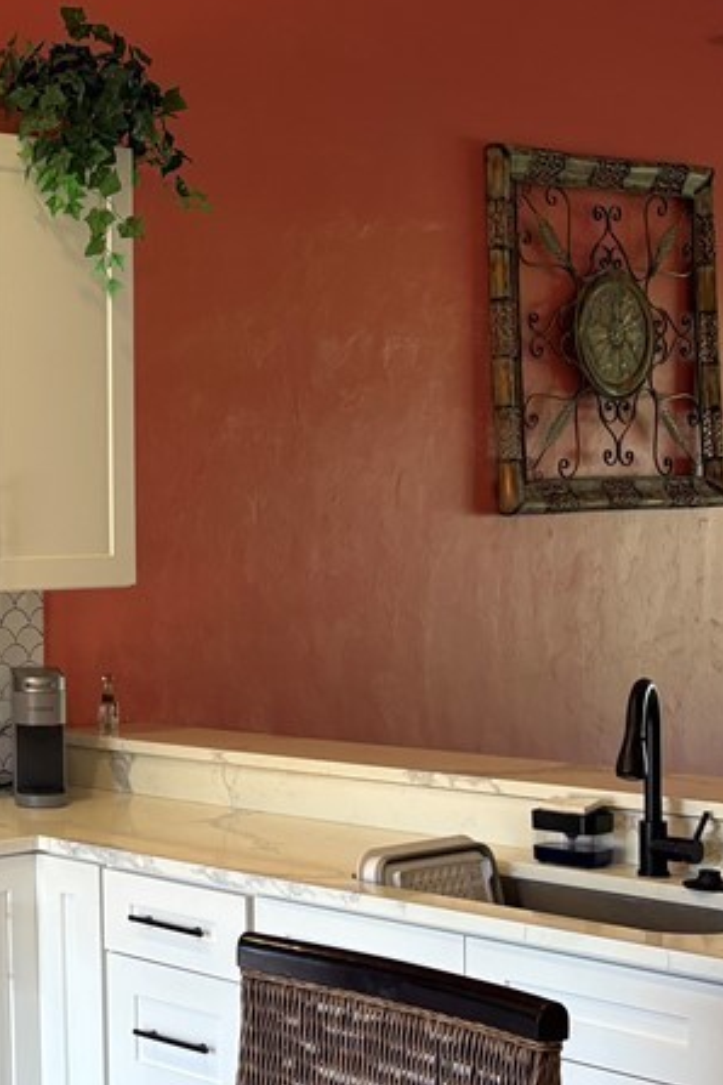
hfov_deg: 19.5
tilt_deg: -1.3
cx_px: -315
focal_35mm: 62
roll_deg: +2.2
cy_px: 621
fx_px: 1868
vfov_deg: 32.3
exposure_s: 1/60
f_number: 1.6
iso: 125
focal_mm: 5.96
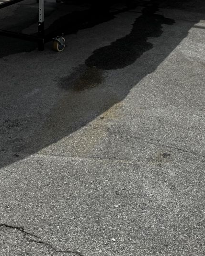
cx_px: 47
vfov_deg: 26.8
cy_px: -46
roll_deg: -1.3
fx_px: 478
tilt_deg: -9.2
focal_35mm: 63
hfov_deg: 23.9
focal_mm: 6.76
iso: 80
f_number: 1.78
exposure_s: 1/4950
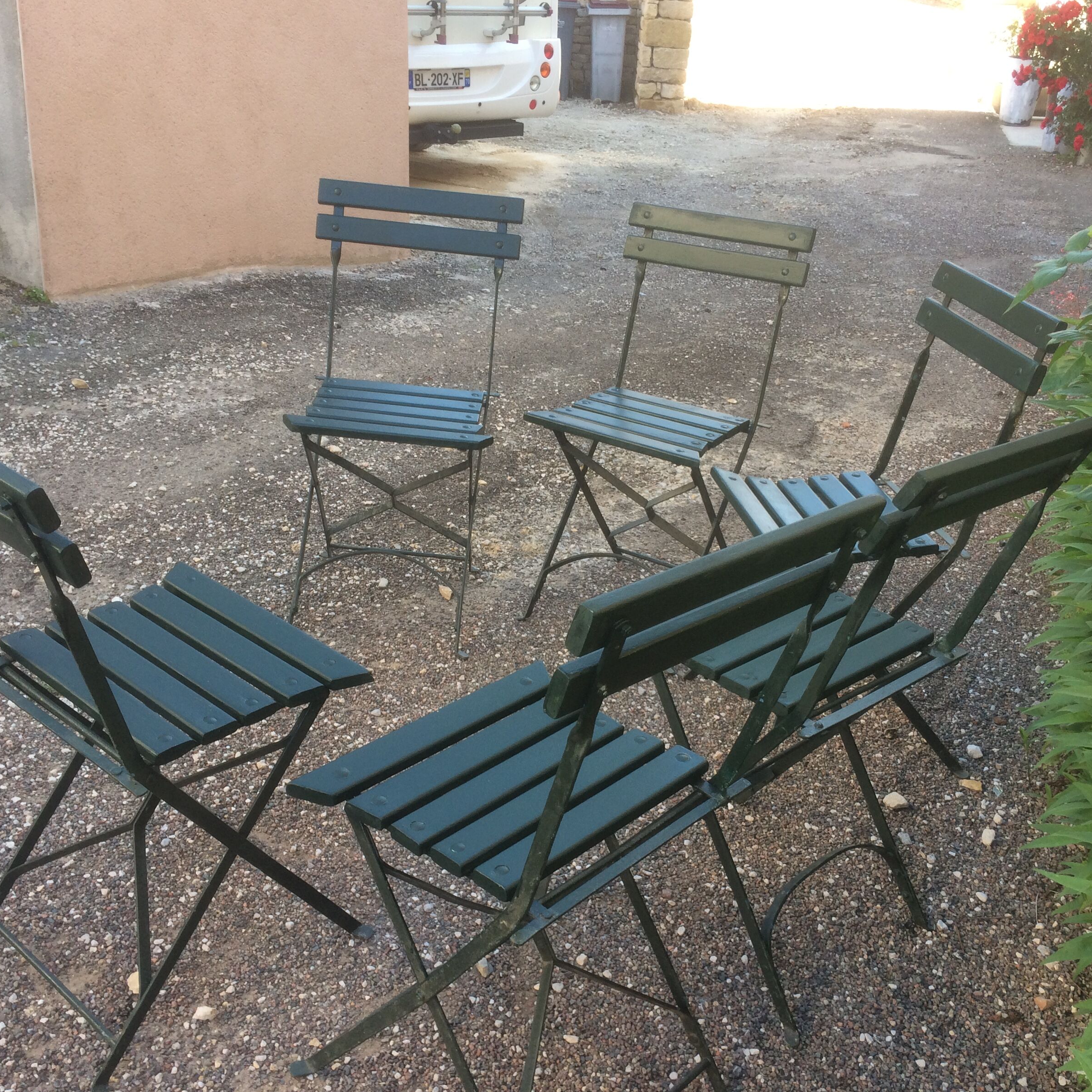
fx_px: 1249
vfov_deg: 47.2
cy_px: 535
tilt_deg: -26.3
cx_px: 546
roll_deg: -2.2
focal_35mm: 35
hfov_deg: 47.2
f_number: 2.2
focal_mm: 4.15
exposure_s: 1/100
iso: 40
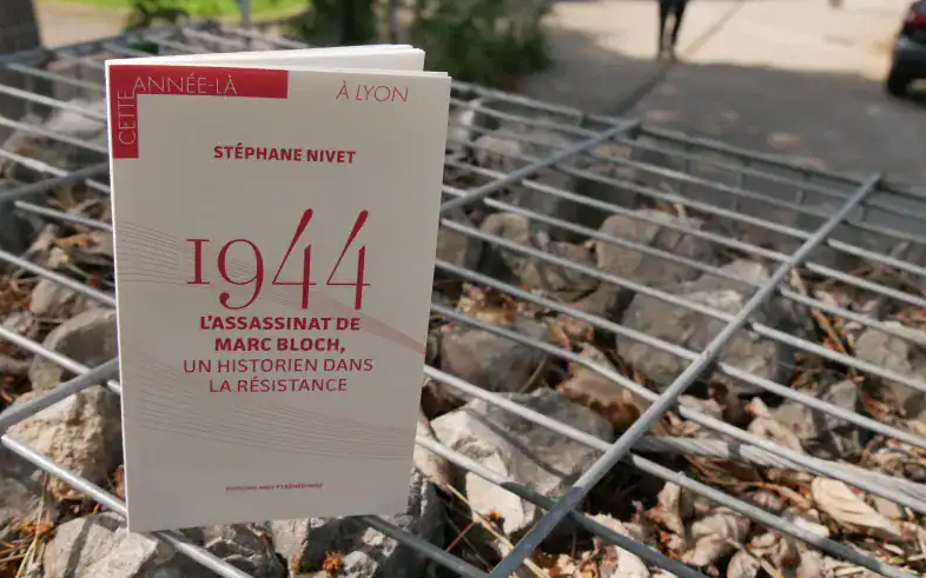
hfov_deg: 48.2
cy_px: 270
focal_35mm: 41
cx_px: 461
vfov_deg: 31.2
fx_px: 1035
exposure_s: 1/1300
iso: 800
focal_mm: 19
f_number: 6.3
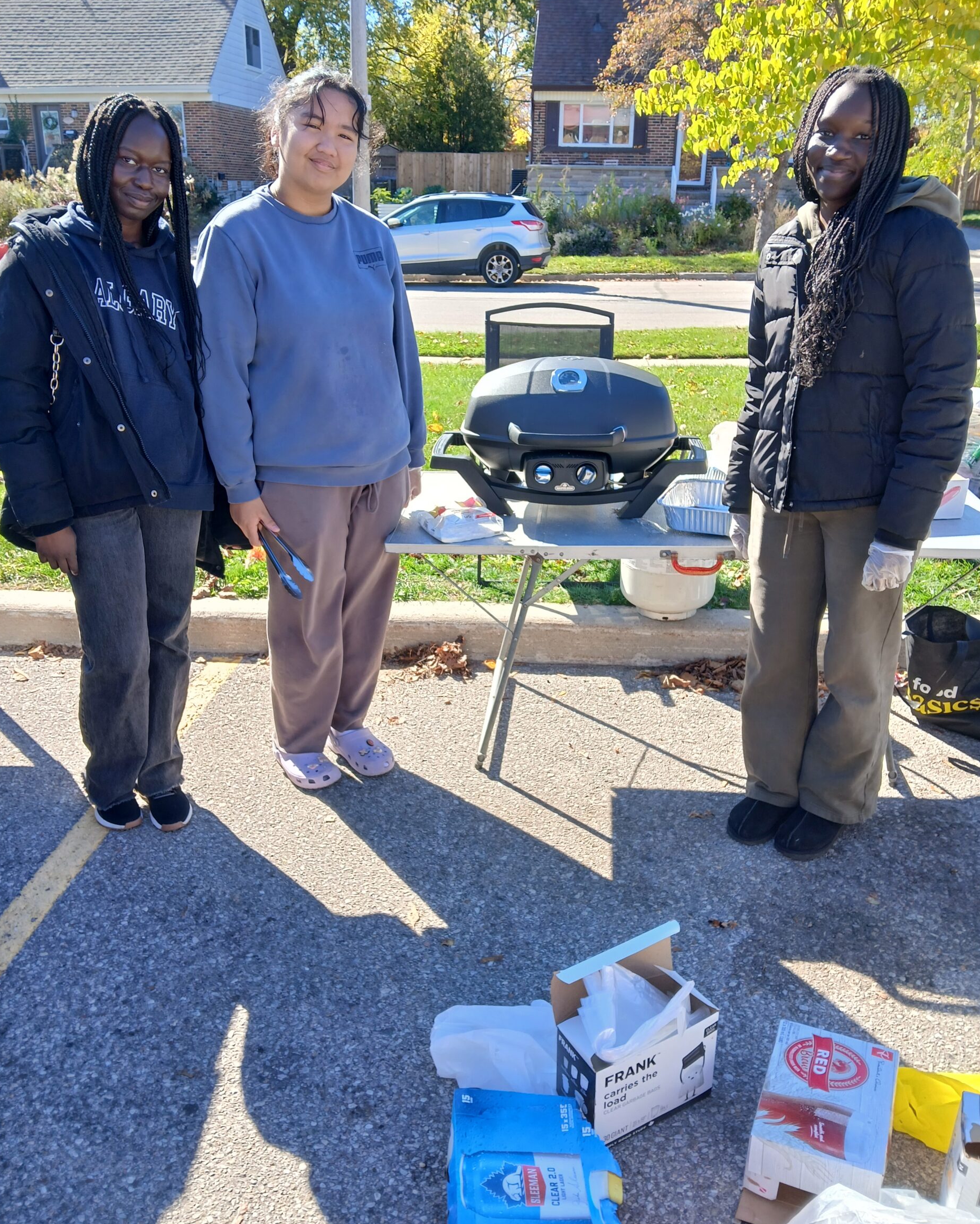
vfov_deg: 62.2
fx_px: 1015
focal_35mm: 28
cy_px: 611
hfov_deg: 51.5
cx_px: 500
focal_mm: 3.98
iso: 32
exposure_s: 1/120
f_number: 1.8
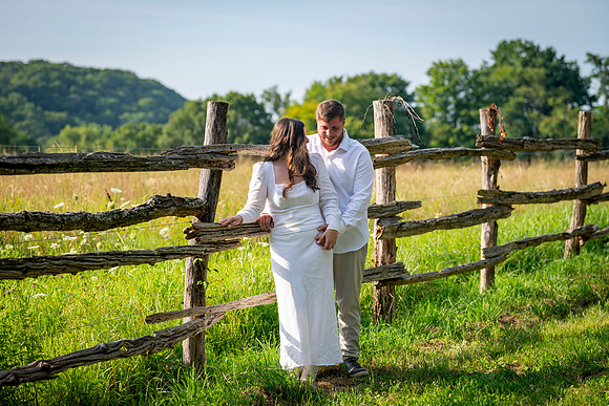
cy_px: 200
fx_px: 1641
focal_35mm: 97
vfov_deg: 14.1
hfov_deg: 21.0
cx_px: 302
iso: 200
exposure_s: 1/1600
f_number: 3.5
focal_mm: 92
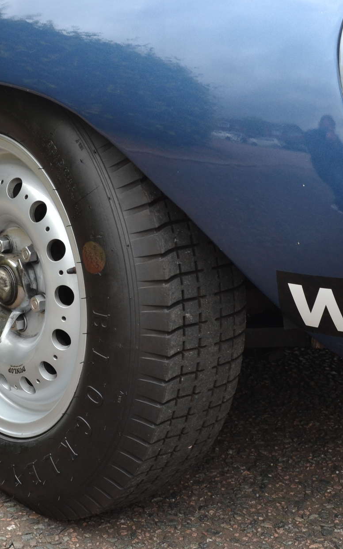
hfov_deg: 20.1
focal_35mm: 64
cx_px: 74
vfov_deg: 32.0
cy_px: 283
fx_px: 957
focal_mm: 26
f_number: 7.1
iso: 400
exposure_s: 1/160
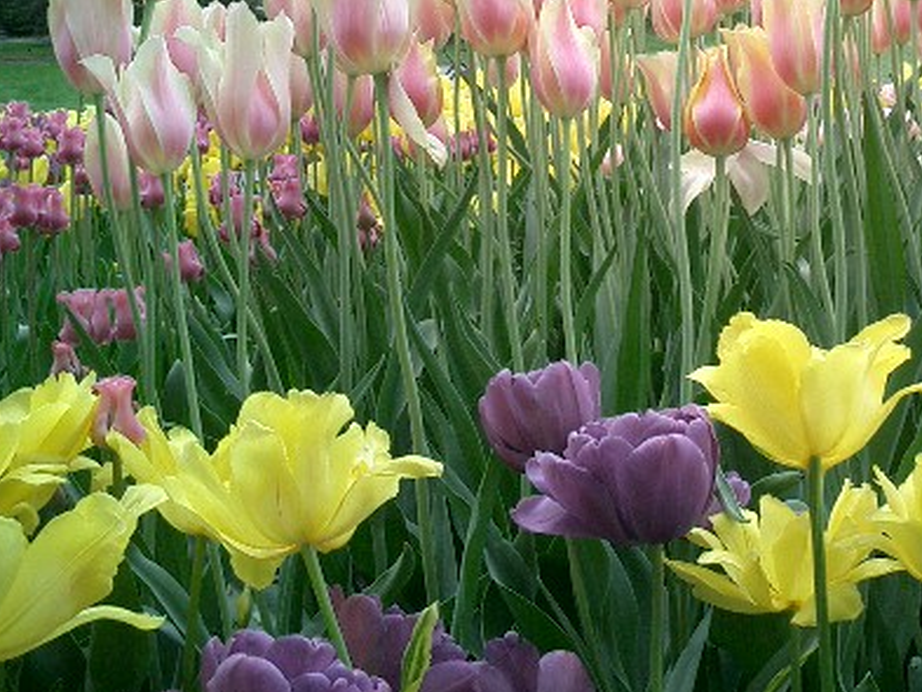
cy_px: 145
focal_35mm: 57
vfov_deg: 25.3
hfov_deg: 33.0
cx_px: 713
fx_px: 1519
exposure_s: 1/320
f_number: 4.2
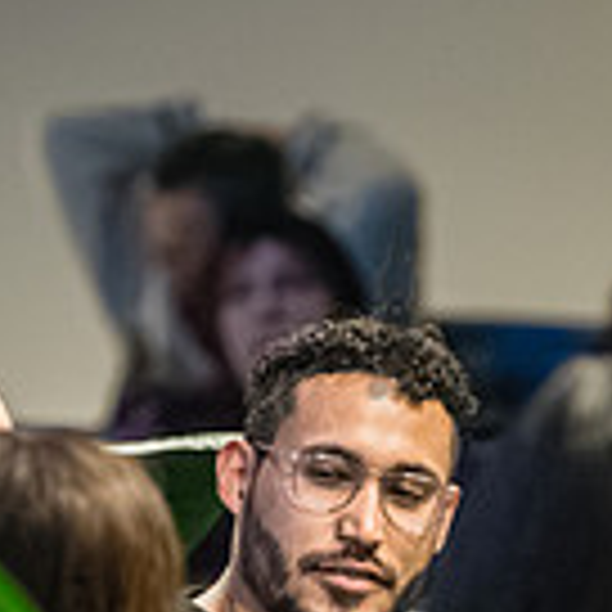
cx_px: 510
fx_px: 14882
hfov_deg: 2.4
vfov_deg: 2.4
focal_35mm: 744
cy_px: 633
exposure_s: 1/250
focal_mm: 170
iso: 6400
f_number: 3.5
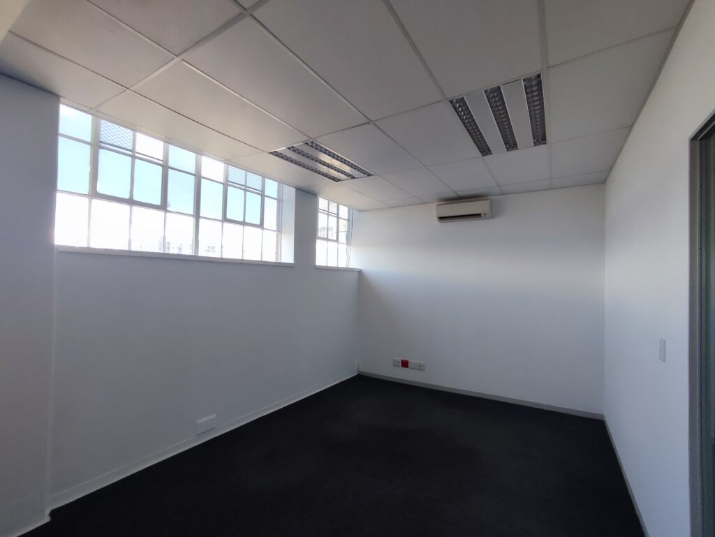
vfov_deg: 78.2
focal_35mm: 16
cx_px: 358
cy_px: 268
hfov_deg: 94.5
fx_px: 331
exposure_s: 1/105
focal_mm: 1.65
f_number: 2.2
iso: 50
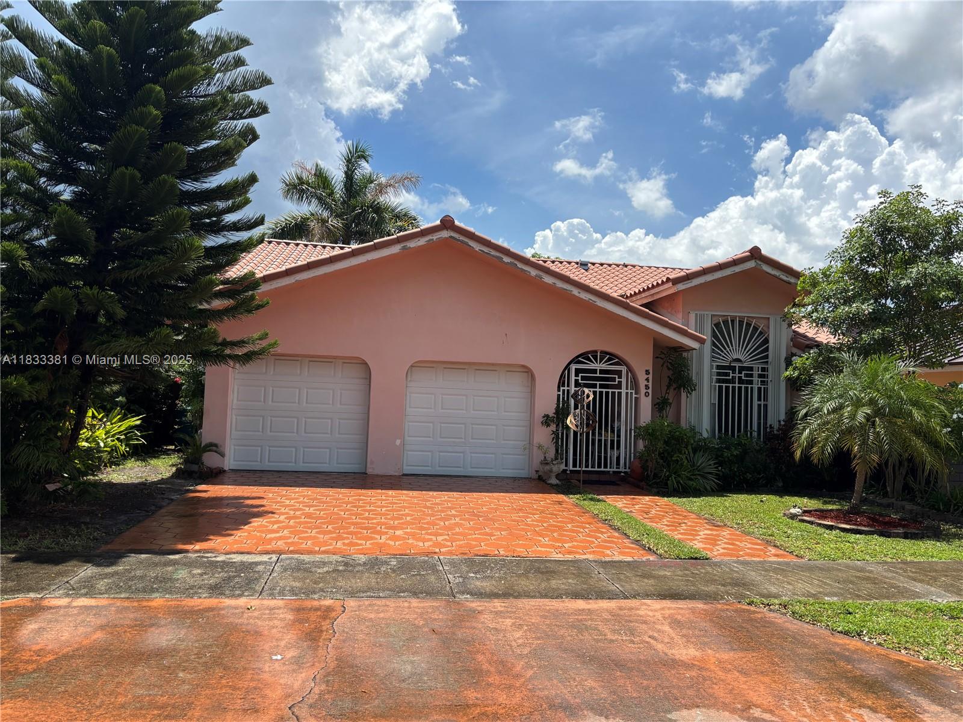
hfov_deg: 67.3
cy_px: 361
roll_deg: -4.1
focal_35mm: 26
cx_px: 482
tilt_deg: +2.6
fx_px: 723
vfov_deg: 53.1
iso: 50
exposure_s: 1/3413
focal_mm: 5.96
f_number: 1.6
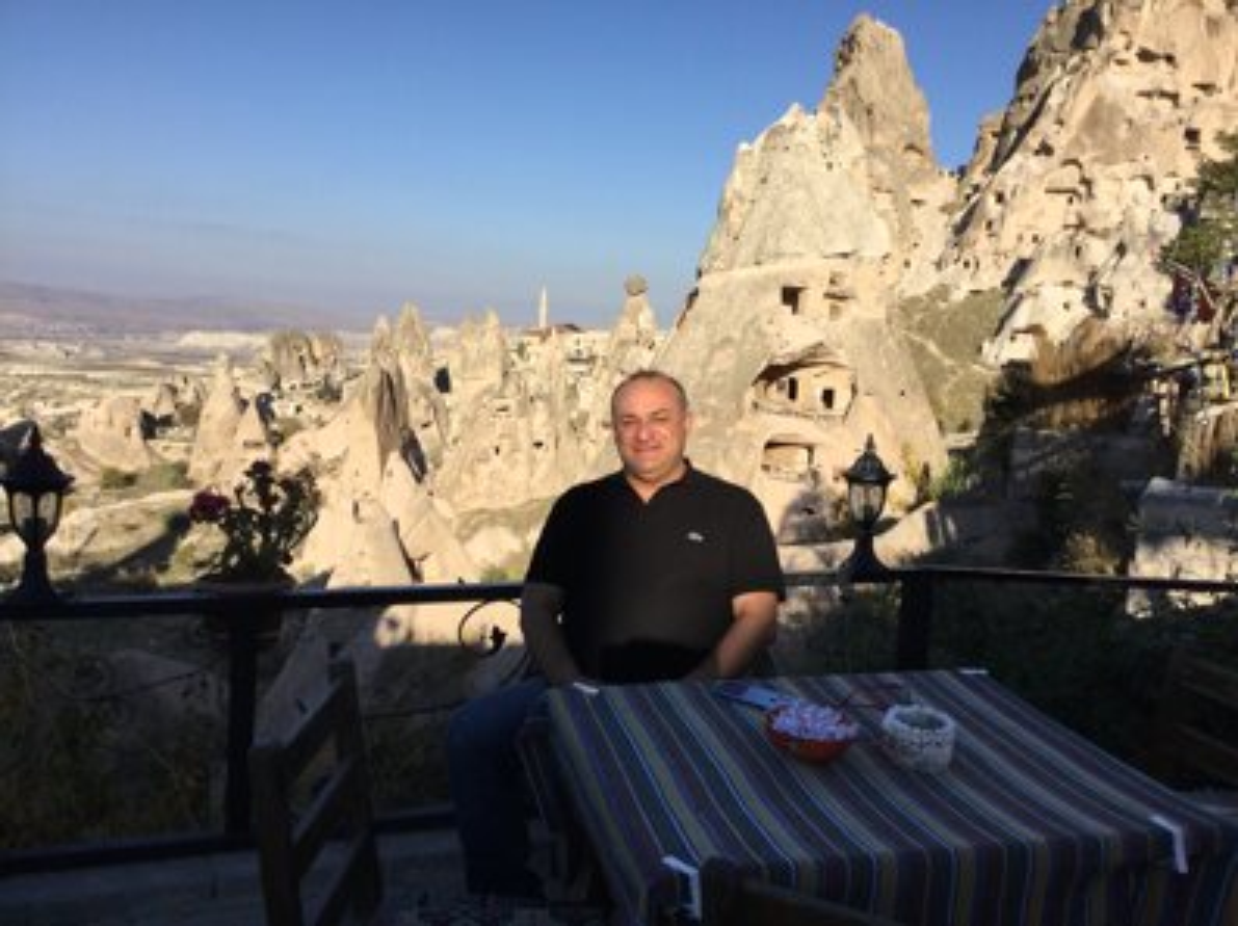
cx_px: 619
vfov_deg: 45.4
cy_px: 463
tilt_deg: -8.4
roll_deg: -2.5
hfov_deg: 58.4
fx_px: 1108
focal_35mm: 31
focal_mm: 3.3
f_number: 2.4
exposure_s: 1/1359
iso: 25
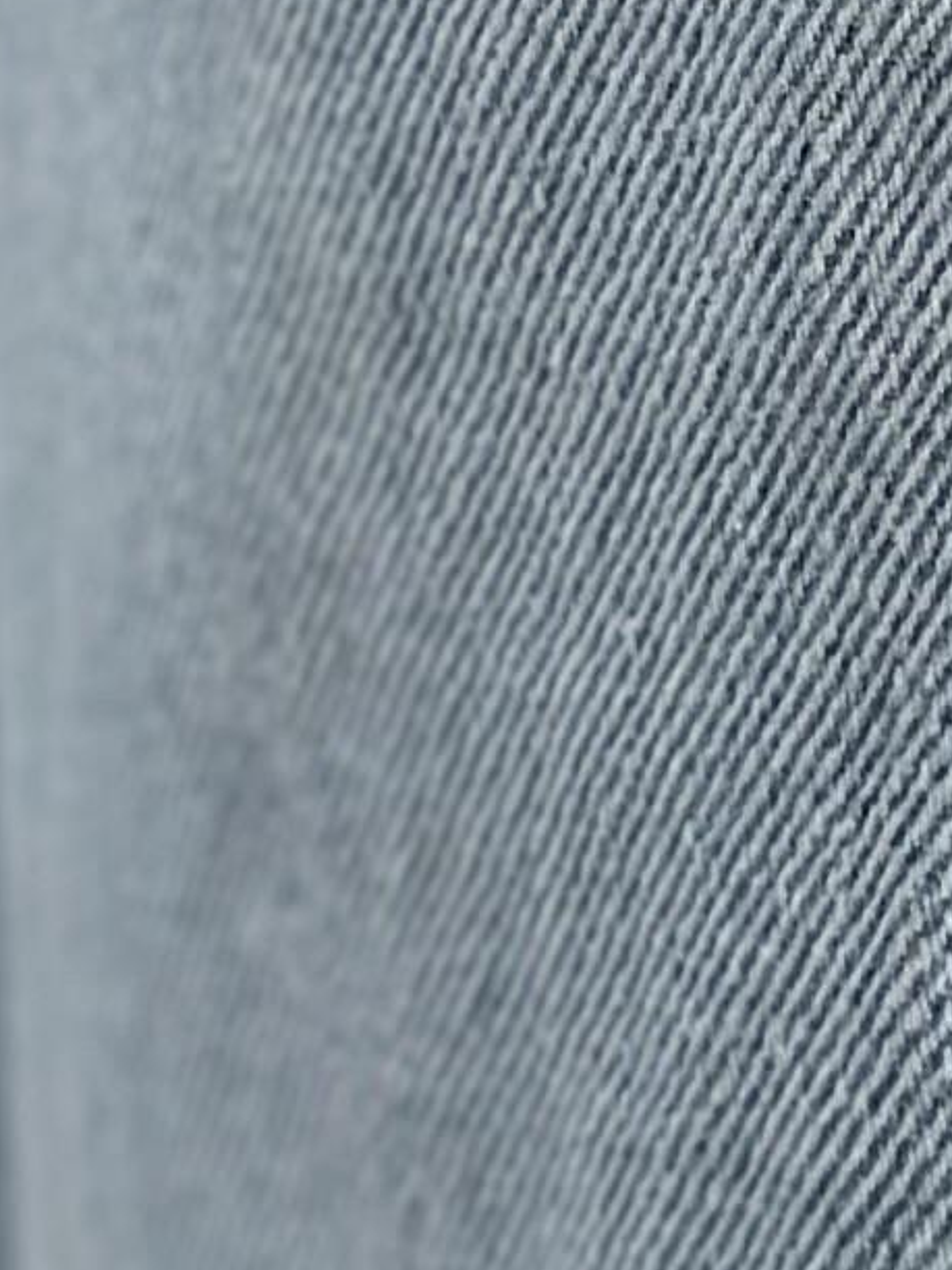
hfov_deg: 4.7
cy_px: -789
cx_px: 496
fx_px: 11587
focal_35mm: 316
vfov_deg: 6.2
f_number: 1.78
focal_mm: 6.86
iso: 80
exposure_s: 1/220
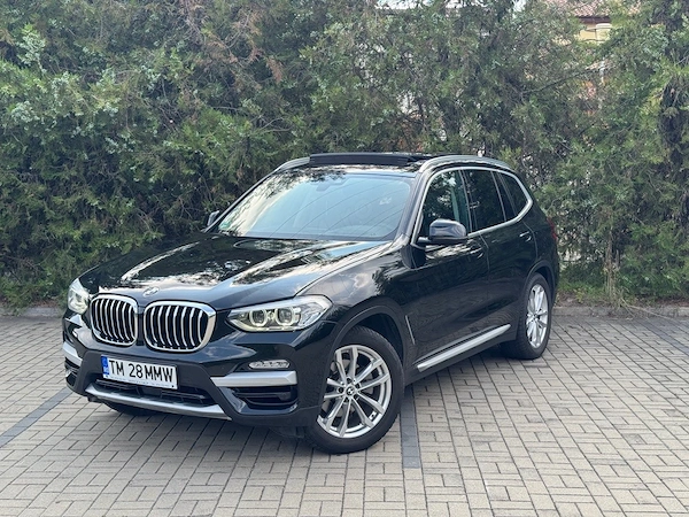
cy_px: 258
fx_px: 955
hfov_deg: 39.7
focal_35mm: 48
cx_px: 344
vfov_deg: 30.3
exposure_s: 1/802
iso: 64
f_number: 1.78
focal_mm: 6.76
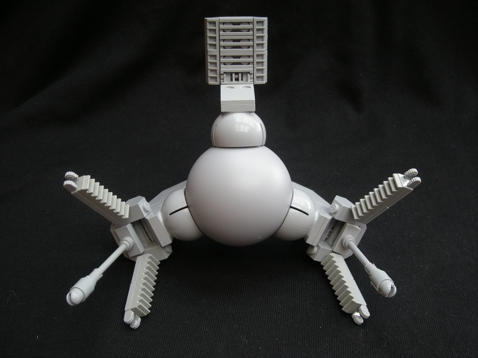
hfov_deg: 42.9
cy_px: 179
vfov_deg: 32.9
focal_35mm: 44
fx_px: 608
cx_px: 239
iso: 64
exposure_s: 1/10.7
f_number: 3.1
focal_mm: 7.1
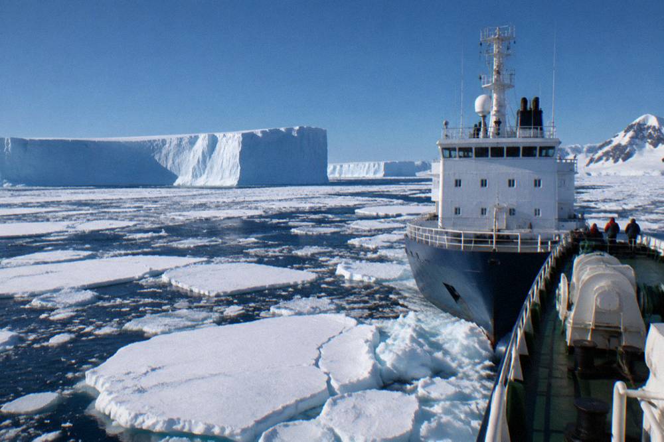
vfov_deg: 37.8
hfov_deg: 54.5
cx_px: 332
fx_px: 645
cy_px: 221
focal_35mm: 35
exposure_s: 1/320
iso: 500
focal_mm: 35
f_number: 10
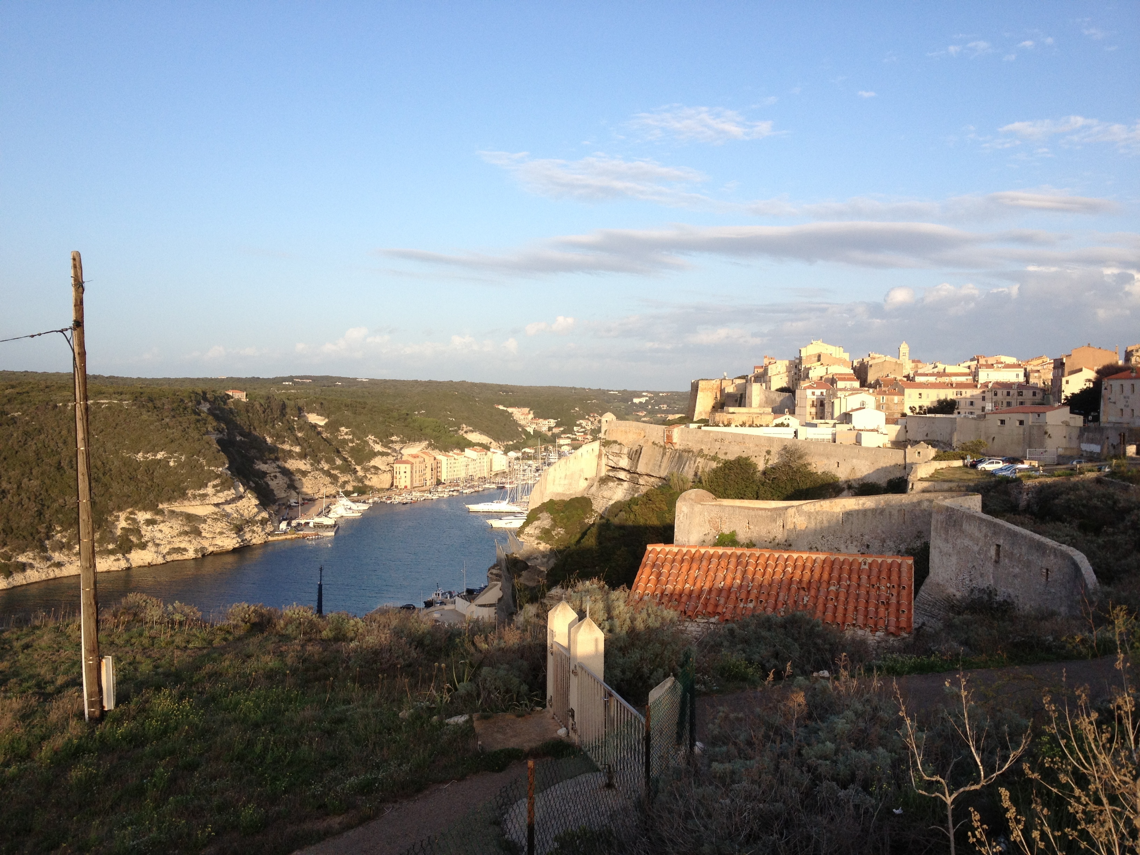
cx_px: 570
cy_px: 428
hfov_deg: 52.6
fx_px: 1153
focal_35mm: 35
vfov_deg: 40.7
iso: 64
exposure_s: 1/778
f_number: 2.4
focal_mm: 4.28
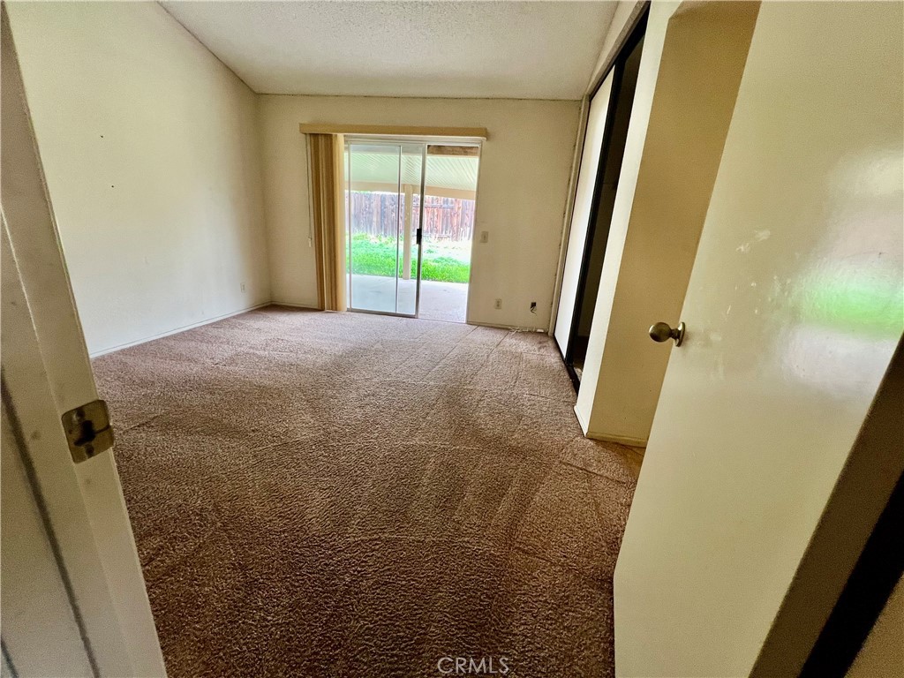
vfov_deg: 89.9
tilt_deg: -18.2
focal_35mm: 13
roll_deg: -4.1
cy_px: 339
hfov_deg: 106.2
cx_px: 452
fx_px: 339
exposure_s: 1/60
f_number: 1.8
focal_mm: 1.57
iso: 160
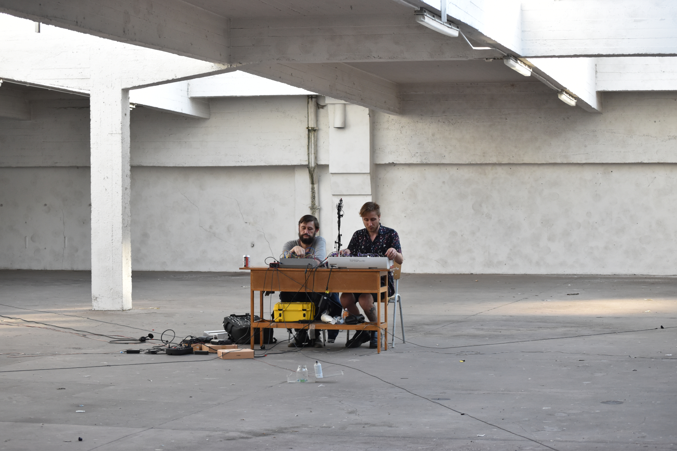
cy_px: 226
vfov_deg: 16.6
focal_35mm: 82
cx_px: 338
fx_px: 1551
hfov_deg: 24.6
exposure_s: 1/250
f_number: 8
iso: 1000
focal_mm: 55
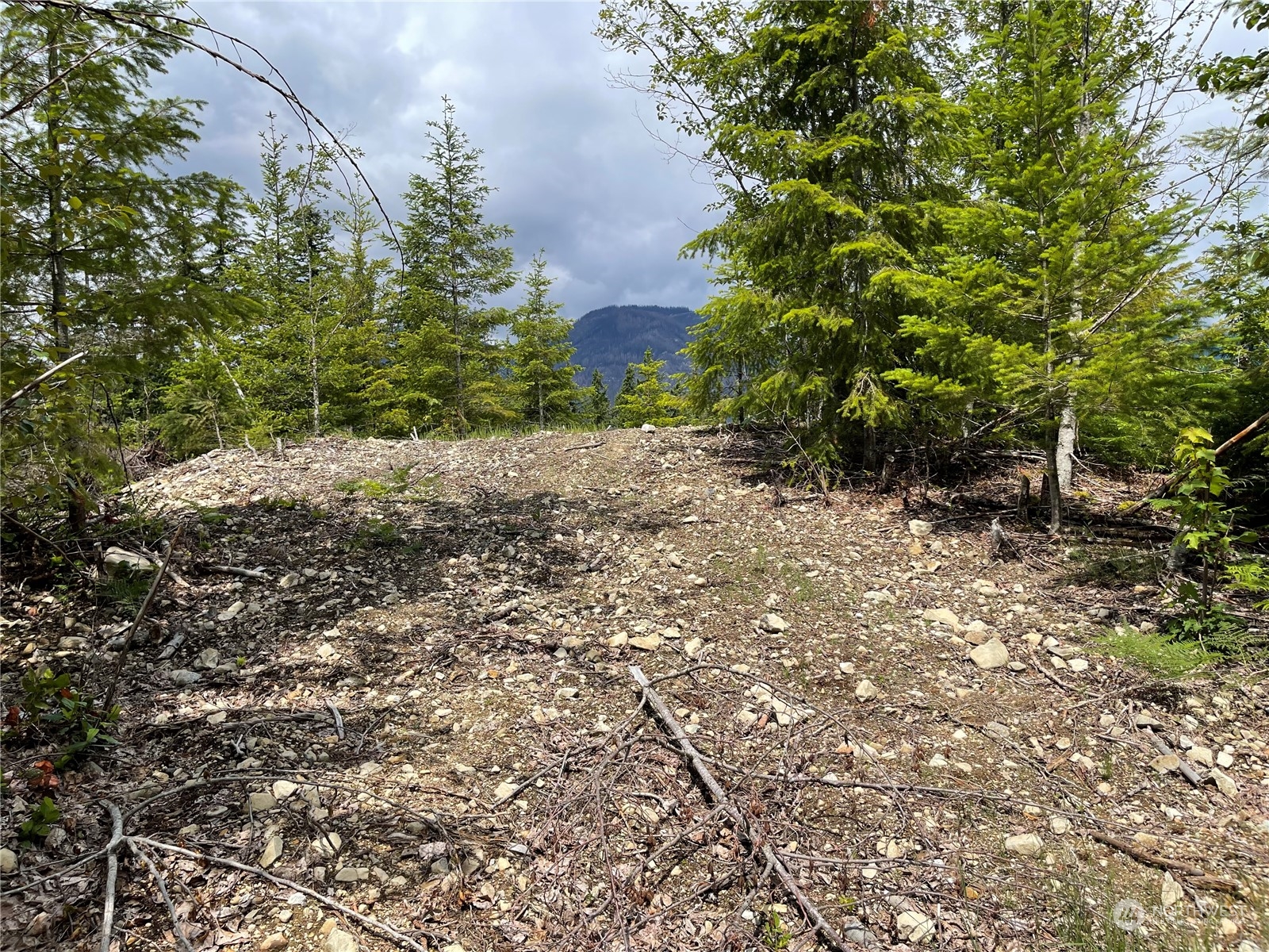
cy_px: 476
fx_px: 953
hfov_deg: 67.3
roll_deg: +2.1
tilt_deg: +2.0
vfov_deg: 53.1
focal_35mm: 26
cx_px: 634
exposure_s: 1/3257
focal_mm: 5.1
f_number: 1.6
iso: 32
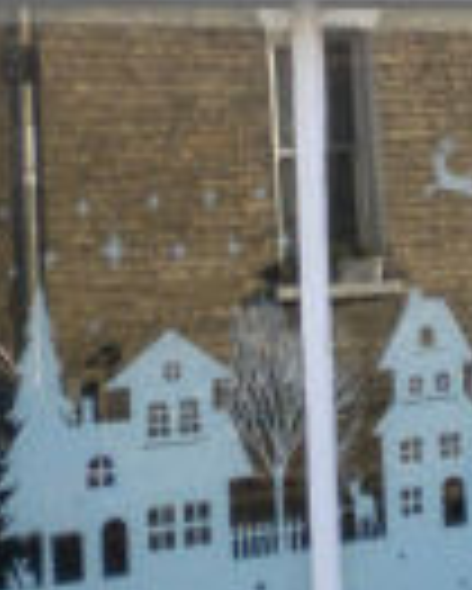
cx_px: 272
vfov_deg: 17.3
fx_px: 1866
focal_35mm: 107
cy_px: -68
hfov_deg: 14.4
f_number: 3.1
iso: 324
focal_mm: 6.3
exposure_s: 1/554
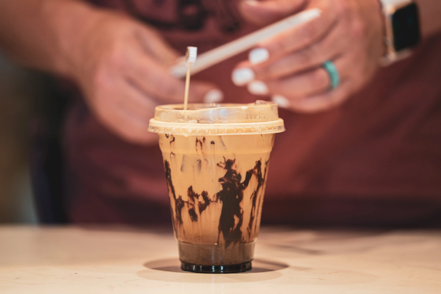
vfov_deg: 6.9
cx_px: 220
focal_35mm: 200
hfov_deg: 10.3
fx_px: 2450
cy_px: 147
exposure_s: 1/125
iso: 640
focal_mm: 200
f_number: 2.8
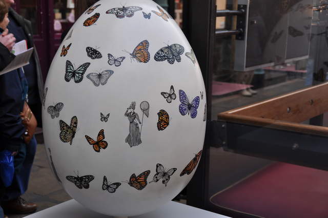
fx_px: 573
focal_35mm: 63
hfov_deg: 31.9
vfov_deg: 21.5
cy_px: 109
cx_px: 164
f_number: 4.5
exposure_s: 1/80
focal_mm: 42
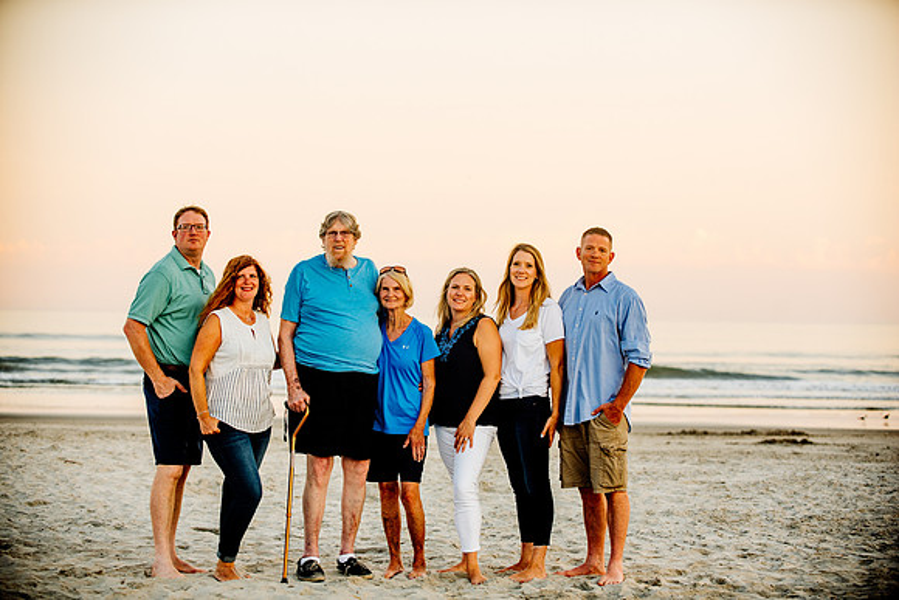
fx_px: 2373
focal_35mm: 95
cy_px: 300
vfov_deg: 14.4
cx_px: 450
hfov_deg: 21.5
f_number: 3.2
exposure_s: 1/320
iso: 200
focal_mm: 95
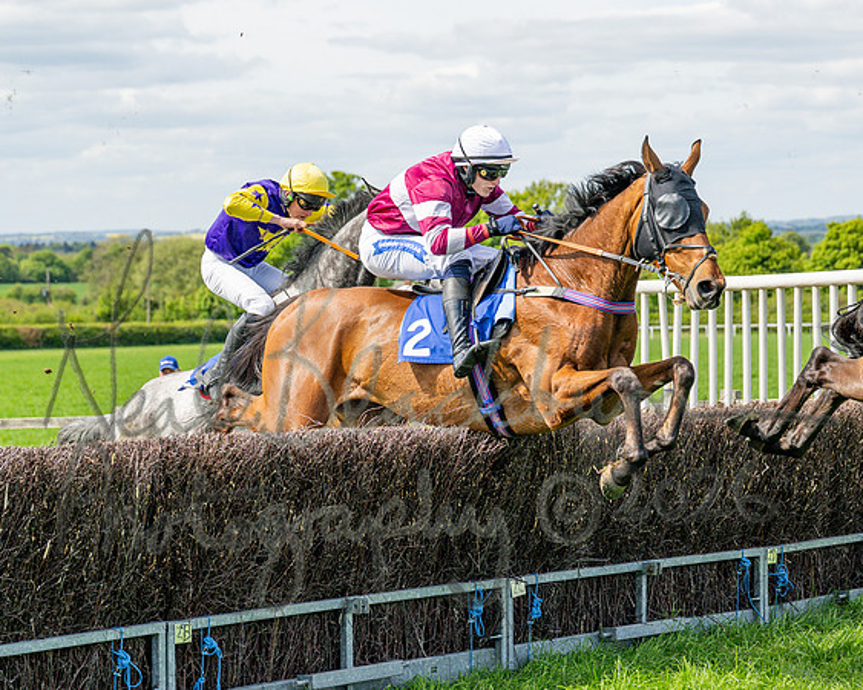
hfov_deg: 16.6
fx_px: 2948
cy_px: 406
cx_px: 505
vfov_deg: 13.3
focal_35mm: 115
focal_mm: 70
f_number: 4
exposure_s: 1/3200
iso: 400
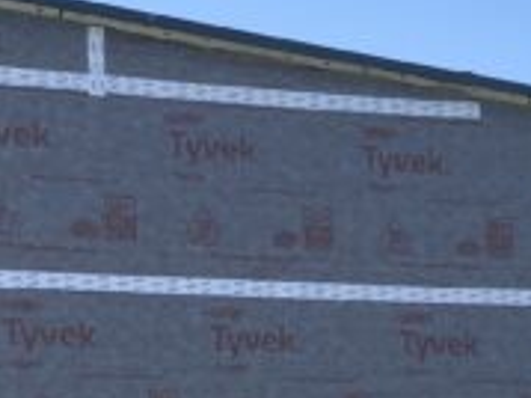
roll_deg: +0.4
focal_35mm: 120
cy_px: 555
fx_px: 1840
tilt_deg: -1.8
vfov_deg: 11.9
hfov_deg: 16.4
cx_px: 282
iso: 20
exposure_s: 1/1033
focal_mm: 3.99
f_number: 1.8
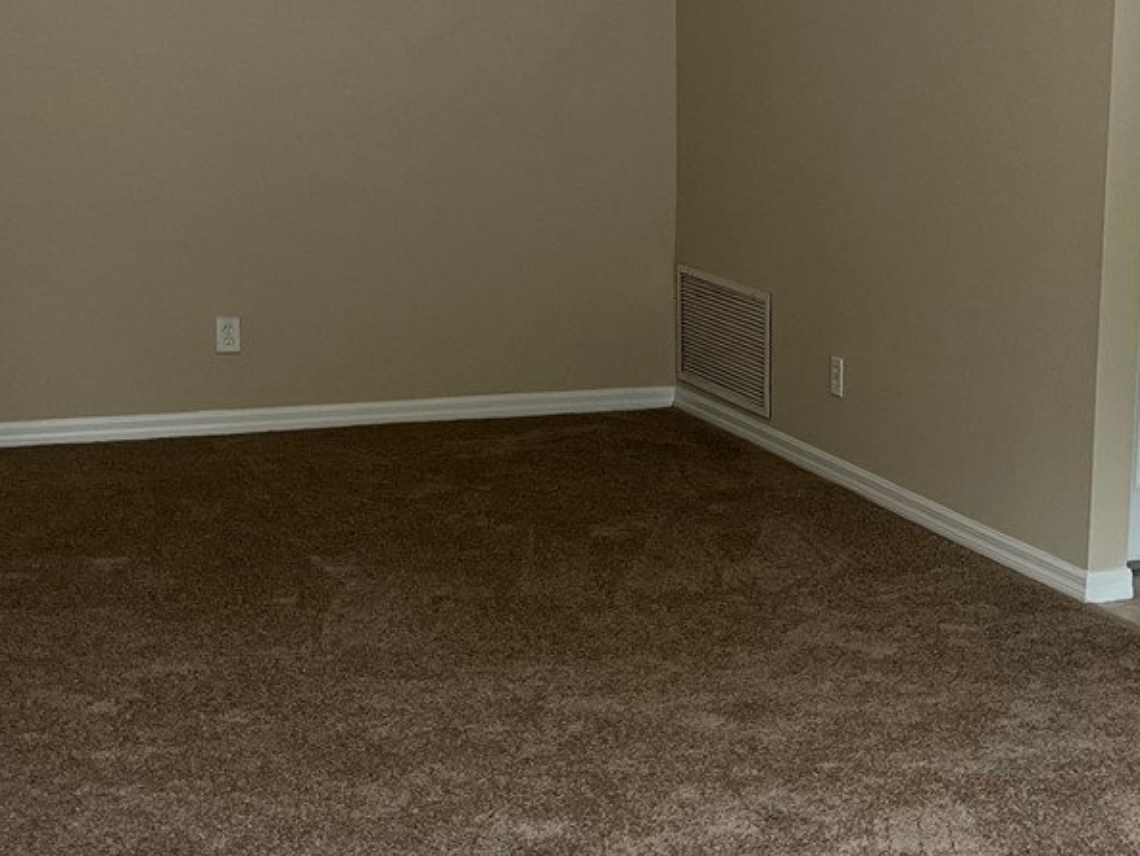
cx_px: 990
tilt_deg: -13.5
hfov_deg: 27.0
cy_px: 537
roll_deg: -2.2
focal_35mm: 70
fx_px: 2306
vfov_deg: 21.0
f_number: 1.6
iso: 125
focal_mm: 5.1
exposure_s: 1/121
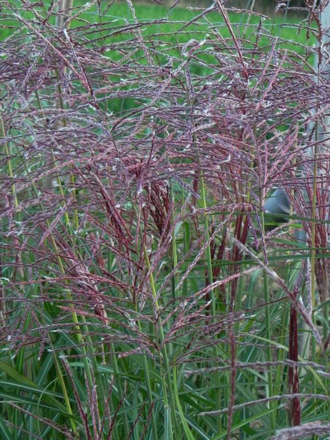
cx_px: 165
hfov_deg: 11.5
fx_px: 1640
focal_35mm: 129
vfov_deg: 15.3
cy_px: 220
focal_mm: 23
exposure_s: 1/40
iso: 160
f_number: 5
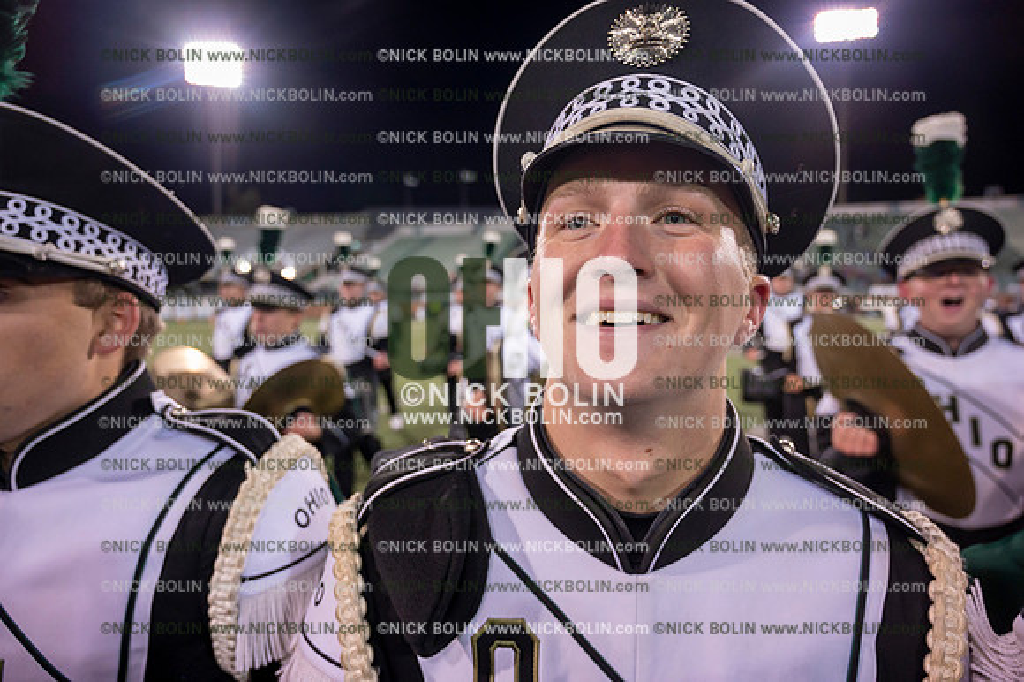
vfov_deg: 53.1
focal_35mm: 24
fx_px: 682
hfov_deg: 73.8
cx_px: 512
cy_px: 341
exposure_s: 1/640
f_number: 4
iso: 3200
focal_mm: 24
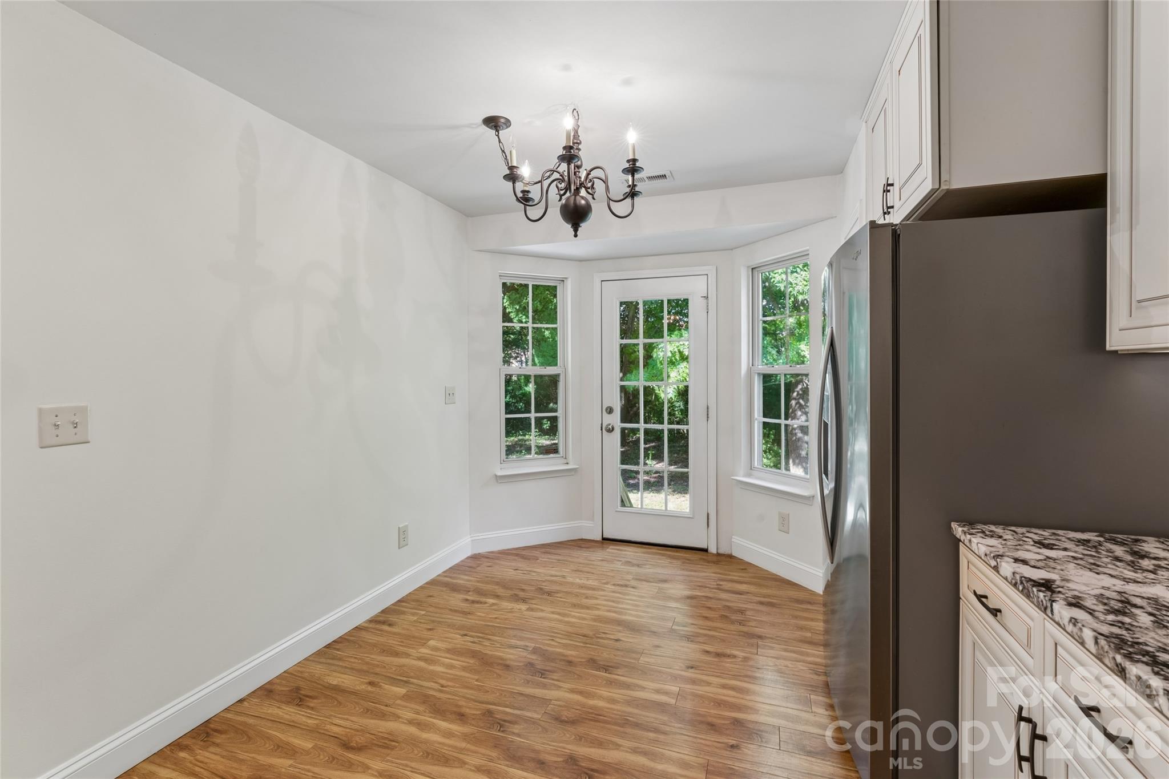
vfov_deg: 73.1
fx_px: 526
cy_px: 390
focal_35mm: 16
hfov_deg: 96.0
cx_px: 584
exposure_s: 1/5
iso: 400
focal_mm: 16.2
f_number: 13
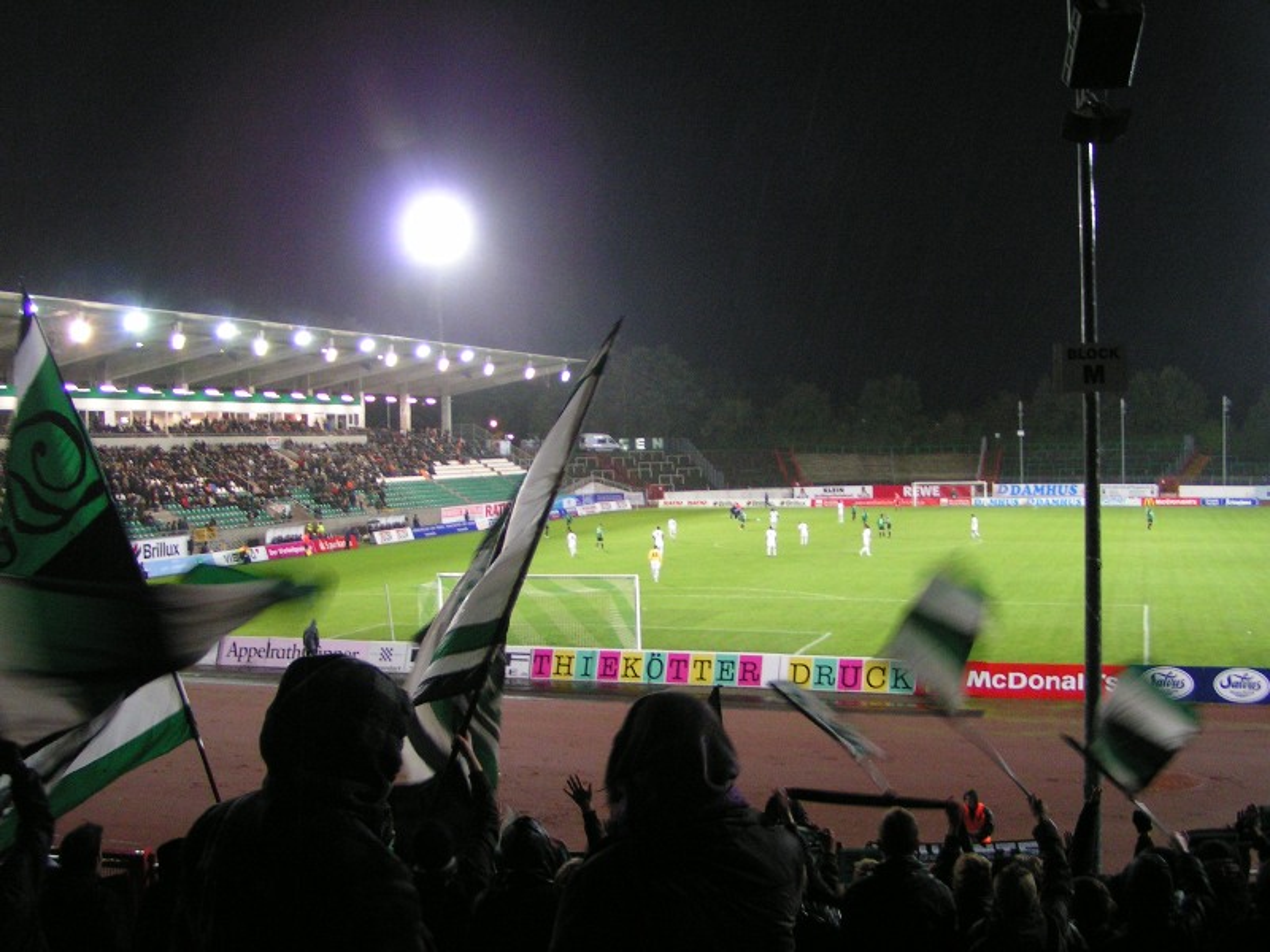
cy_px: 476
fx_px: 1394
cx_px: 635
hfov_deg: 49.0
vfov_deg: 37.7
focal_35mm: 38
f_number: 2.8
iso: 200
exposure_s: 1/25
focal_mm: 5.8
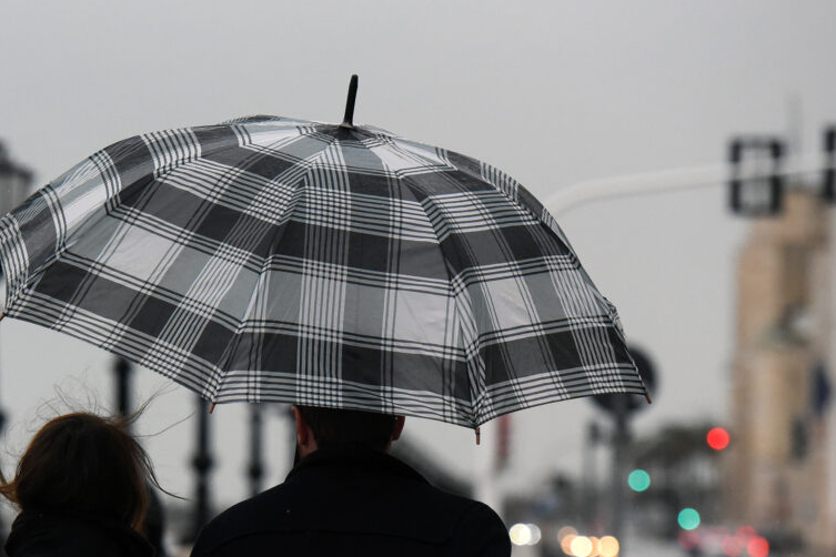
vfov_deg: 5.6
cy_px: 361
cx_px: 239
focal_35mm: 247
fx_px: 5735
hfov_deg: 8.3
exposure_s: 1/4000
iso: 3200
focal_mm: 155
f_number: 5
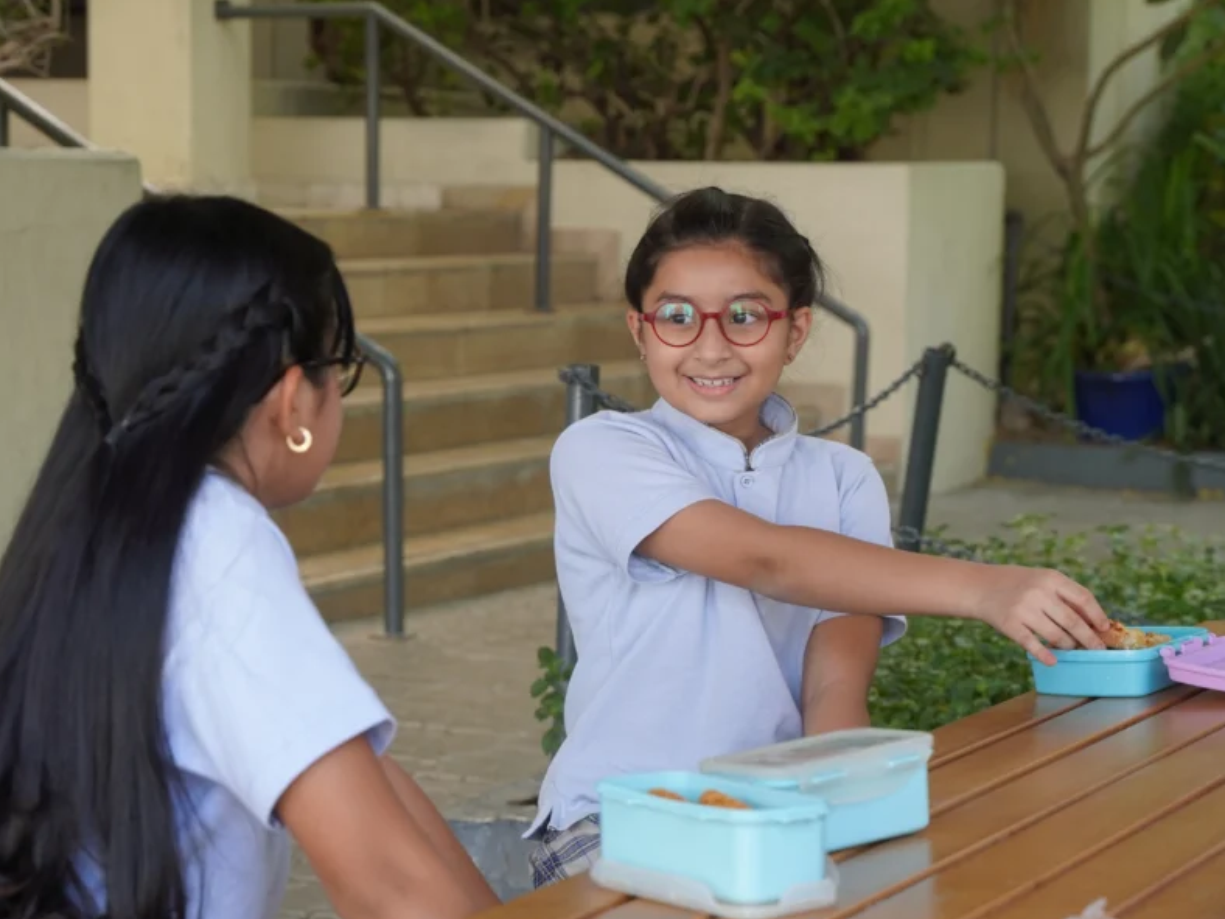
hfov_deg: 21.8
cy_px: 503
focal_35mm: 90
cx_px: 522
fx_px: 3185
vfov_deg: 16.4
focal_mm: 48
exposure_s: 1/160
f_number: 4
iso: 200
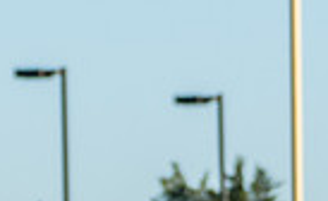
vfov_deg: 1.2
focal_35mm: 1103
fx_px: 9808
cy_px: 496
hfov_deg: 1.9
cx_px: 4
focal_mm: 148
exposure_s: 1/1250
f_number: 5.6
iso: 640
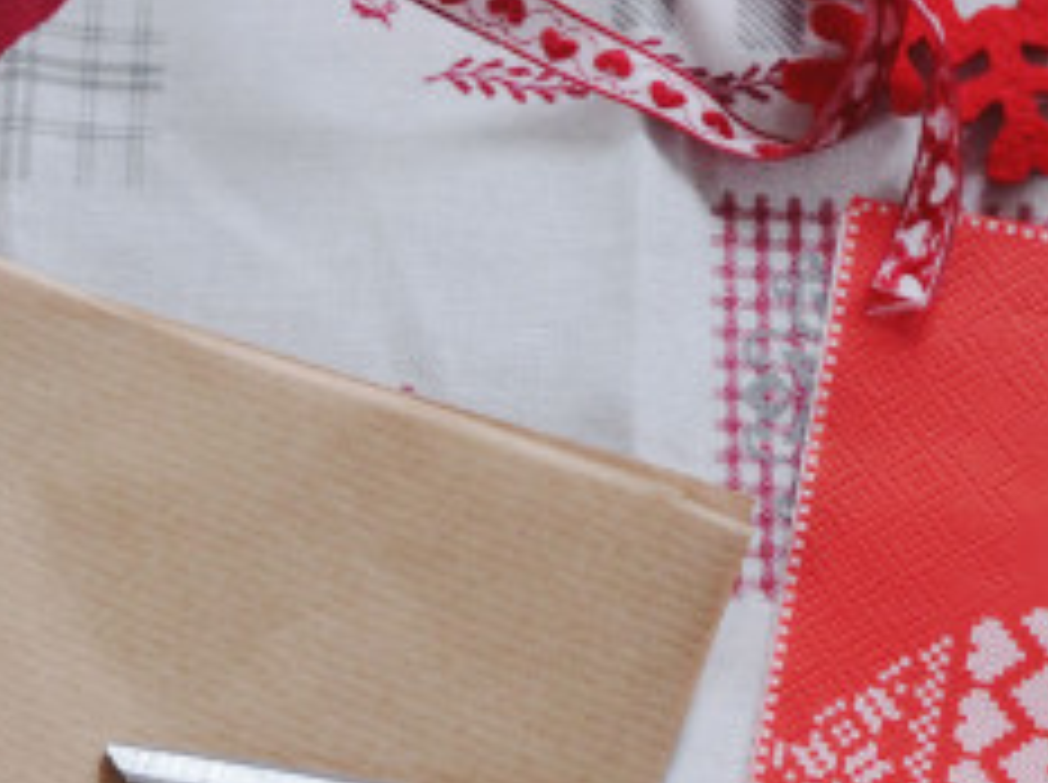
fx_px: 3597
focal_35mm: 119
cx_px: 261
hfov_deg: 16.5
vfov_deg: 12.1
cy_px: 1015
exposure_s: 1/15
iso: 640
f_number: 3.8
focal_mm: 24
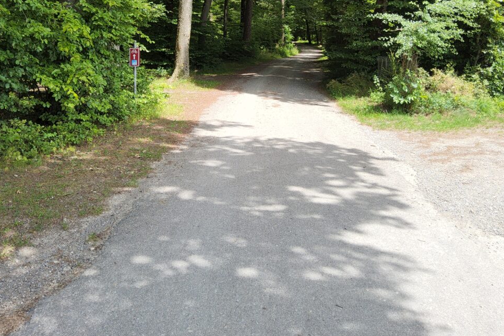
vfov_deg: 36.1
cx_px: 251
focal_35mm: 35
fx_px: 490
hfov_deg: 54.4
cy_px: 49
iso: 32
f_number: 2
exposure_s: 1/614
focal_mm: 3.08
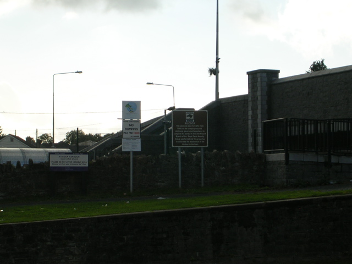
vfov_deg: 12.9
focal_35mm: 115
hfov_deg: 17.1
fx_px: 1169
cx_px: 176
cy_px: 132
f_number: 4.9
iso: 50
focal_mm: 17.4
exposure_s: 1/428
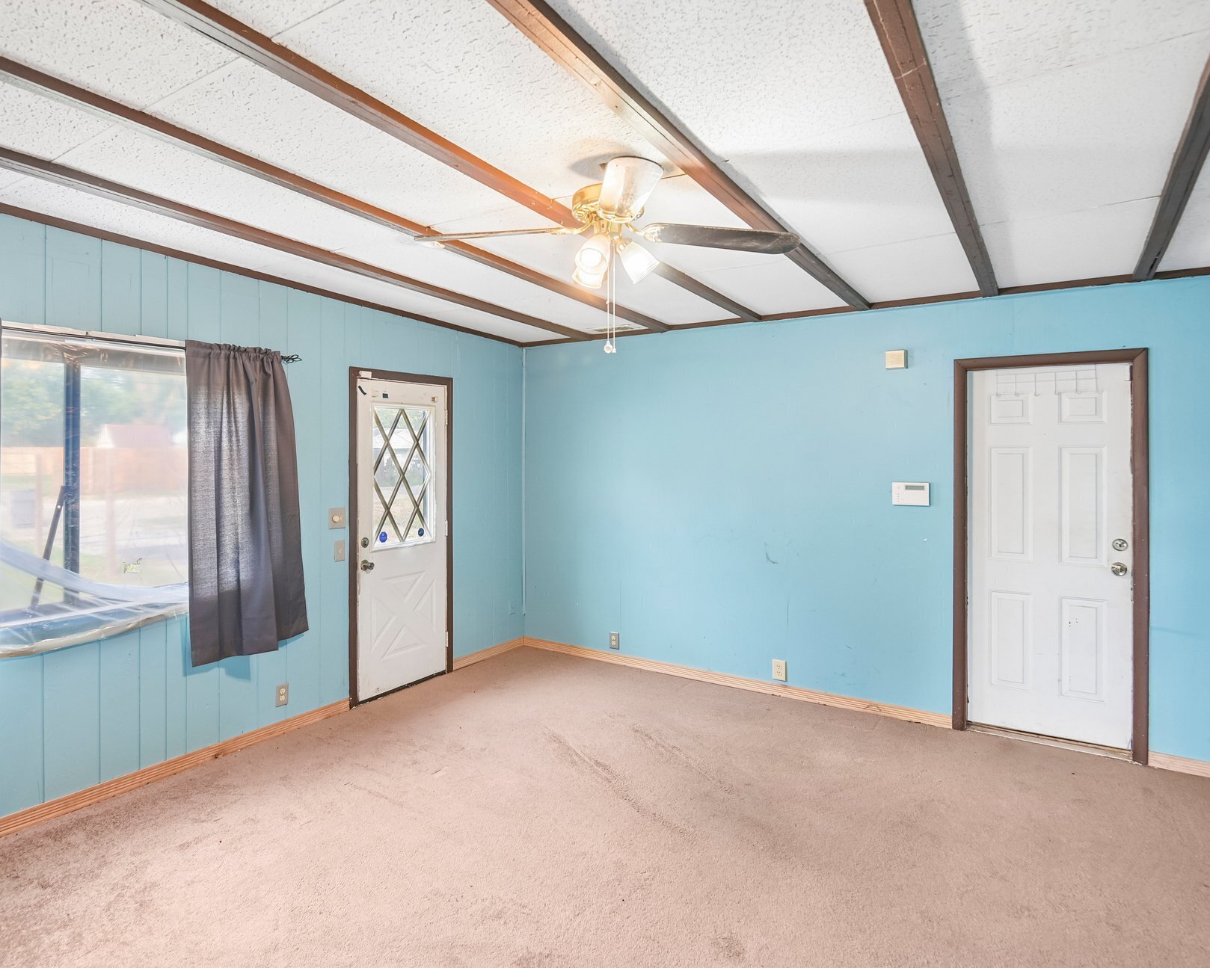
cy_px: 460
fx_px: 681
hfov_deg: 83.0
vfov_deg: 70.8
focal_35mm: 19
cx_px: 538
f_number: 8
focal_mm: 16
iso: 360
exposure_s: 1/15
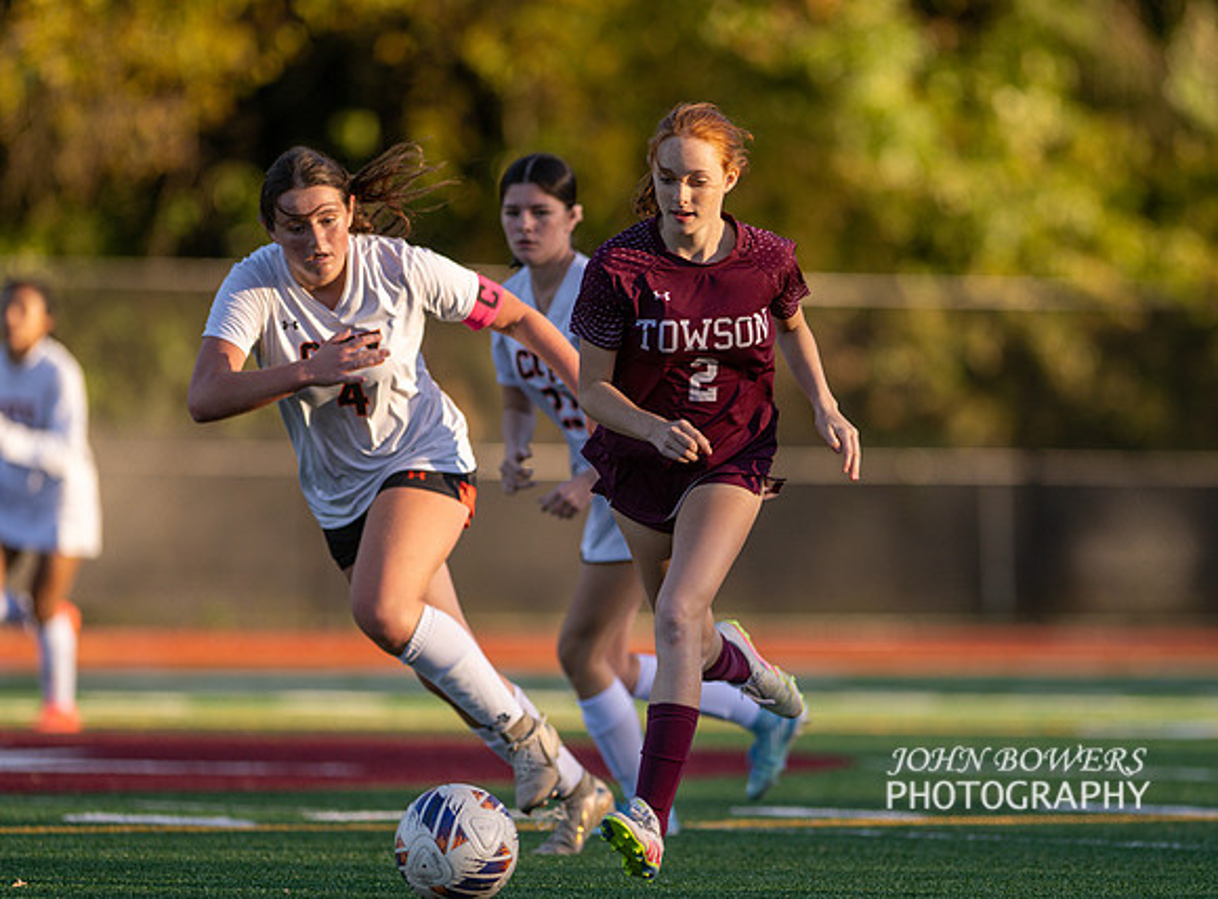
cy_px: 518
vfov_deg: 4.0
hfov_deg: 5.4
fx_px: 12962
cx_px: 702
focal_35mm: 371
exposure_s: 1/1600
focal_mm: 300
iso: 400
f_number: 2.8
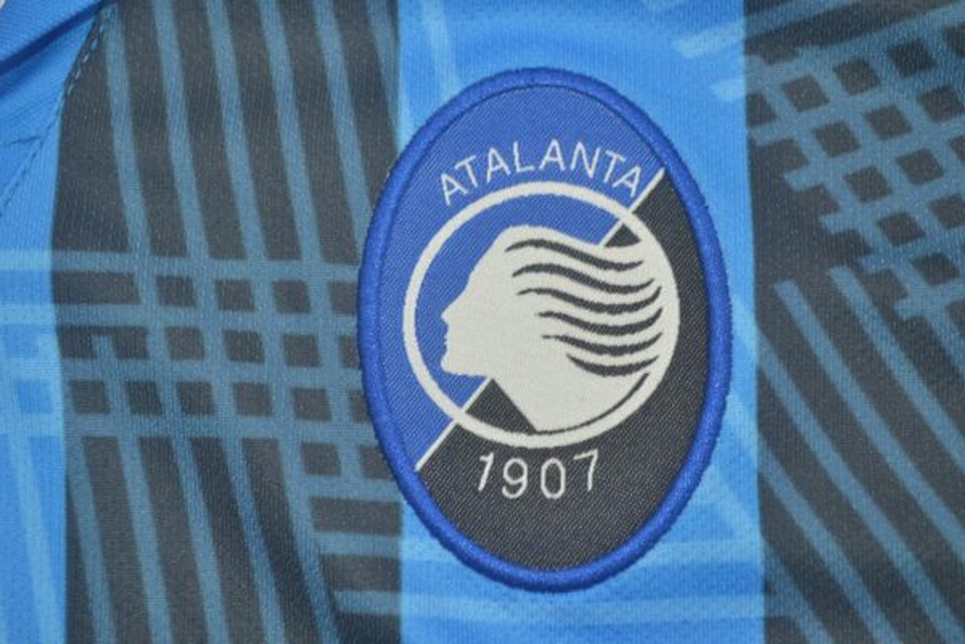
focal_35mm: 68
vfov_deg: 20.2
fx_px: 1809
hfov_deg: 29.9
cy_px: 322
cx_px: 482
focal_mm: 45
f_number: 5.3
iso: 200
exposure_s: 1/60
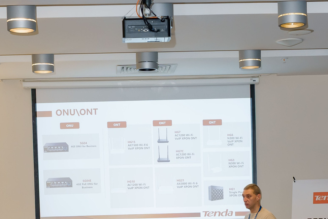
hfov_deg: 22.1
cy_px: 247
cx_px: 166
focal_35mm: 92
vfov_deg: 14.5
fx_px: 838
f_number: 4.5
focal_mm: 35
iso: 1600
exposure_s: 1/125
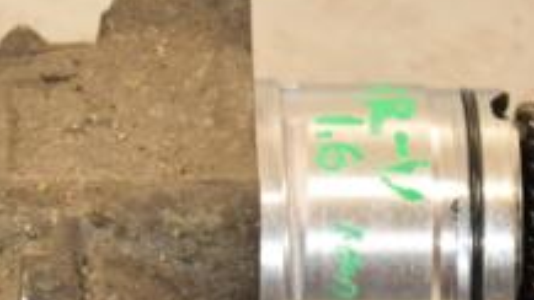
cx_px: 185
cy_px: 344
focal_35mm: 304
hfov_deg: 7.1
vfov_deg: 4.0
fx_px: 4304
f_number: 5.3
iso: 800
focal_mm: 70
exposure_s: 1/125
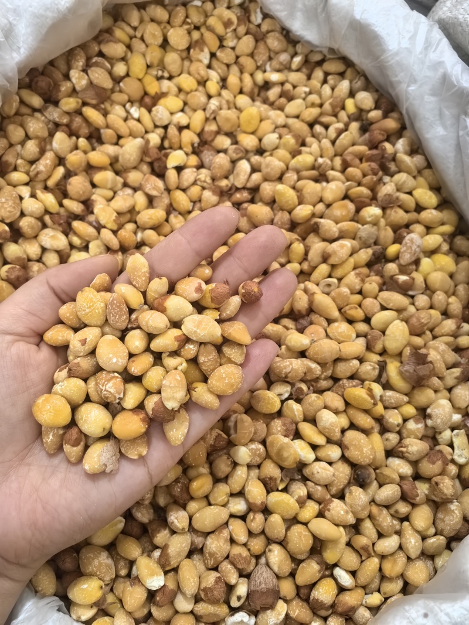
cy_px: 312
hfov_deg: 51.3
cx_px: 234
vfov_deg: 65.3
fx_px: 488
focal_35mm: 27
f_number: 2.8
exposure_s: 1/100
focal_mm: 6.35
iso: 800
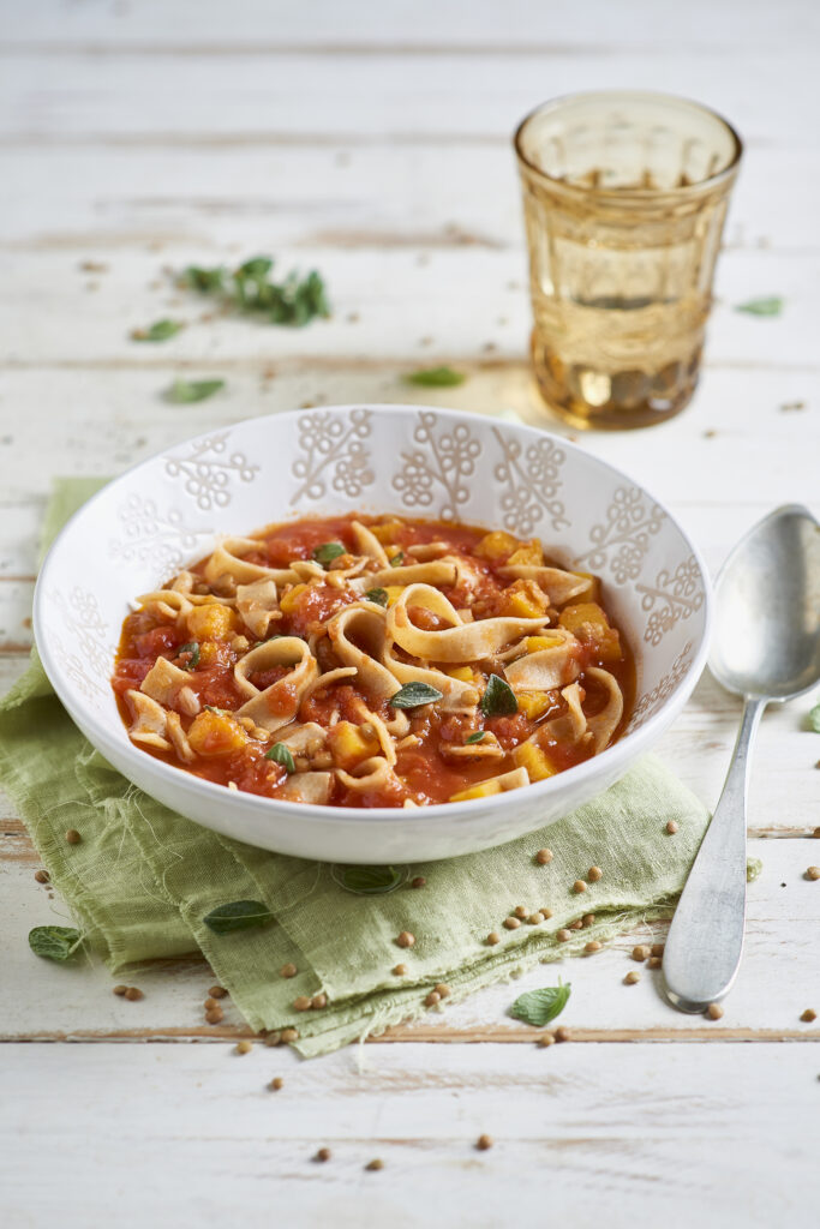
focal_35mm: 85
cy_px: 614
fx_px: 2903
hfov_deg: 16.1
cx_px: 410
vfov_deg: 23.9
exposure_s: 1/180
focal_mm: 85
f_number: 4
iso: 100
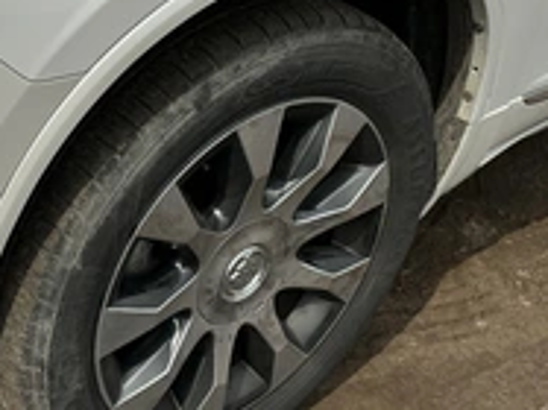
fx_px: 949
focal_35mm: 60
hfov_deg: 30.6
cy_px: 173
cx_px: 41
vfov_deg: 24.4
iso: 25
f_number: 1.8
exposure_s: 1/3322
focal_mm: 3
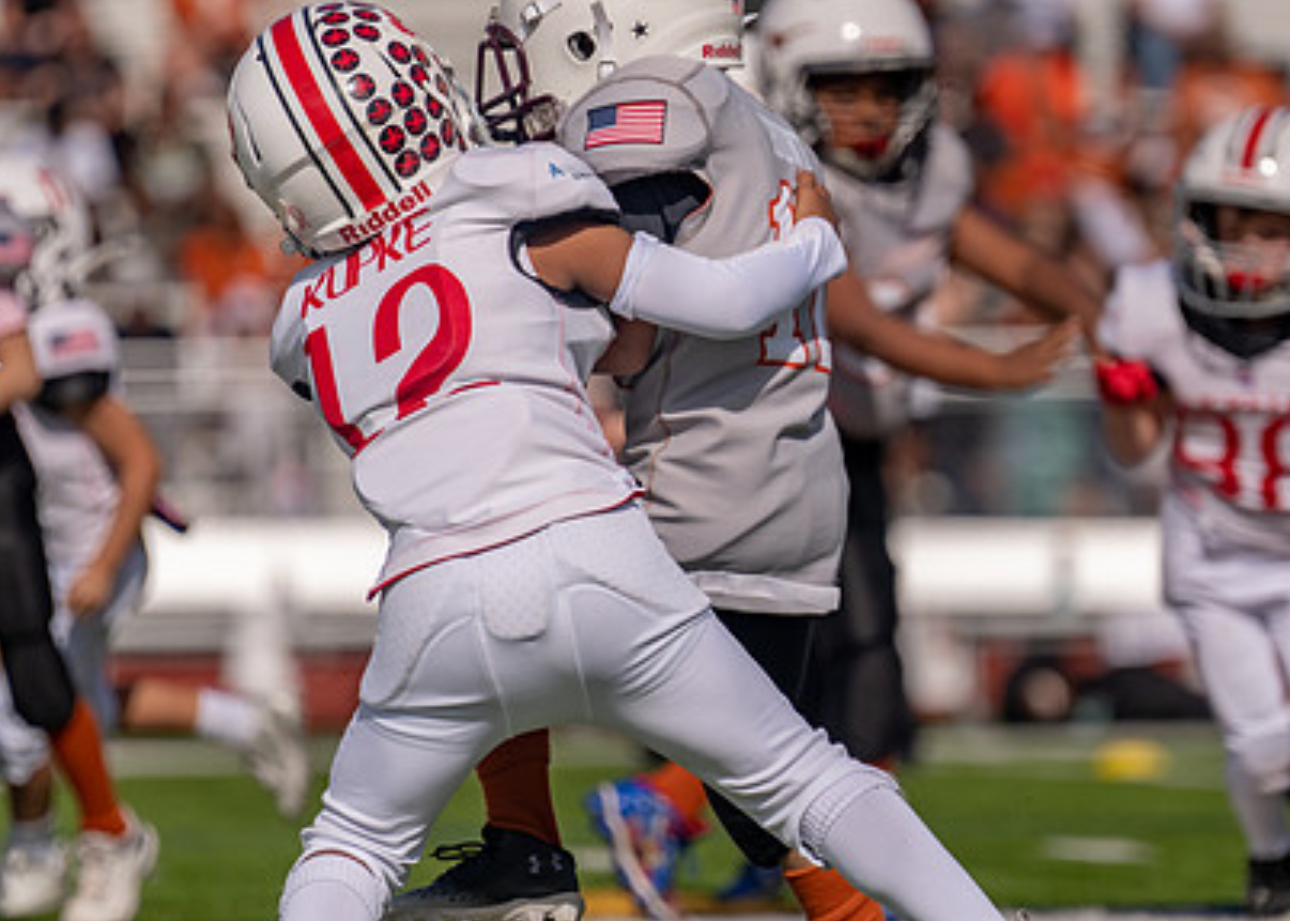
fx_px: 13224
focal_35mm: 361
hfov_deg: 5.6
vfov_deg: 4.0
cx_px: 680
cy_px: 433
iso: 160
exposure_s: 1/5000
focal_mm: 239
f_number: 4
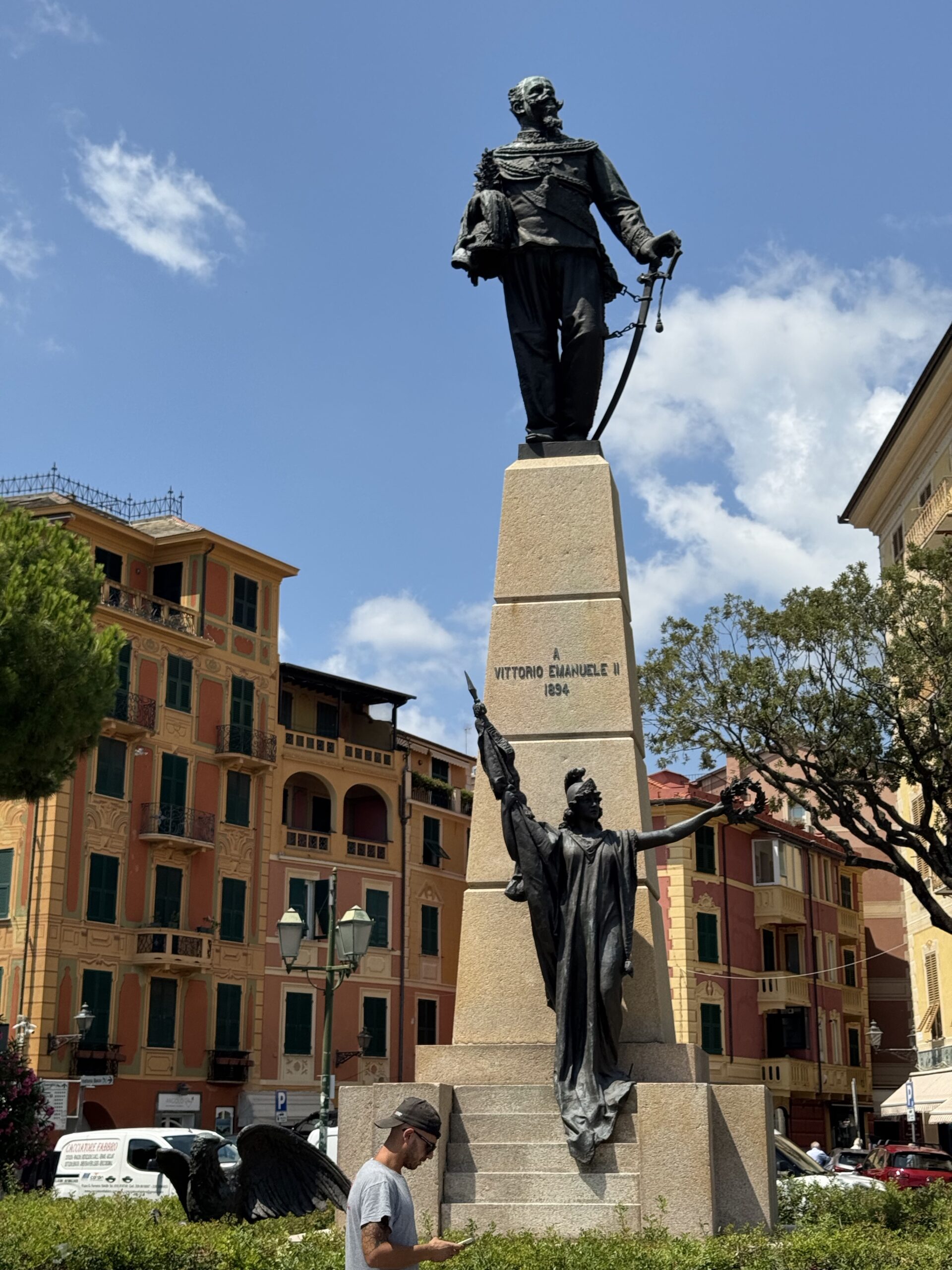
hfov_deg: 30.3
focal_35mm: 48
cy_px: 635
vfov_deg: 39.7
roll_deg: -0.3
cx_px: 476
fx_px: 1760
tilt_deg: +17.3
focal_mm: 6.76
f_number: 1.78
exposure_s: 1/6410
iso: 64
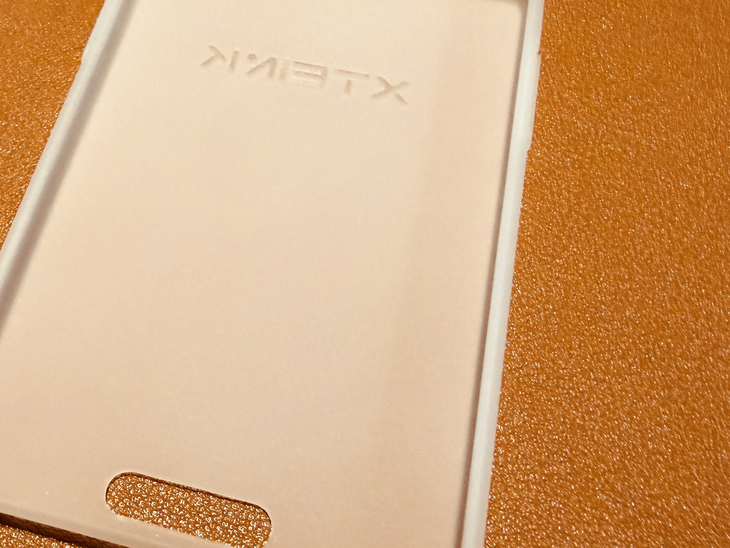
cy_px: 256
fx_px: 801
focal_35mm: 38
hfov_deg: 48.2
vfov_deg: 37.7
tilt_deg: -61.7
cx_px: 246
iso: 500
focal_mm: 2.22
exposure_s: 1/60
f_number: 2.2
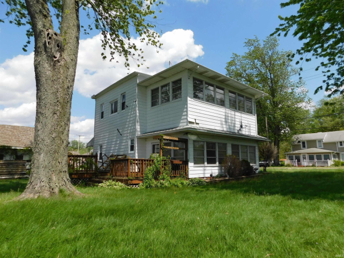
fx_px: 229
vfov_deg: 58.9
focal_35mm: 23
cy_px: 129
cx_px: 172
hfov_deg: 73.9
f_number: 6
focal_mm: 4
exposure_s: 1/500
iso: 125
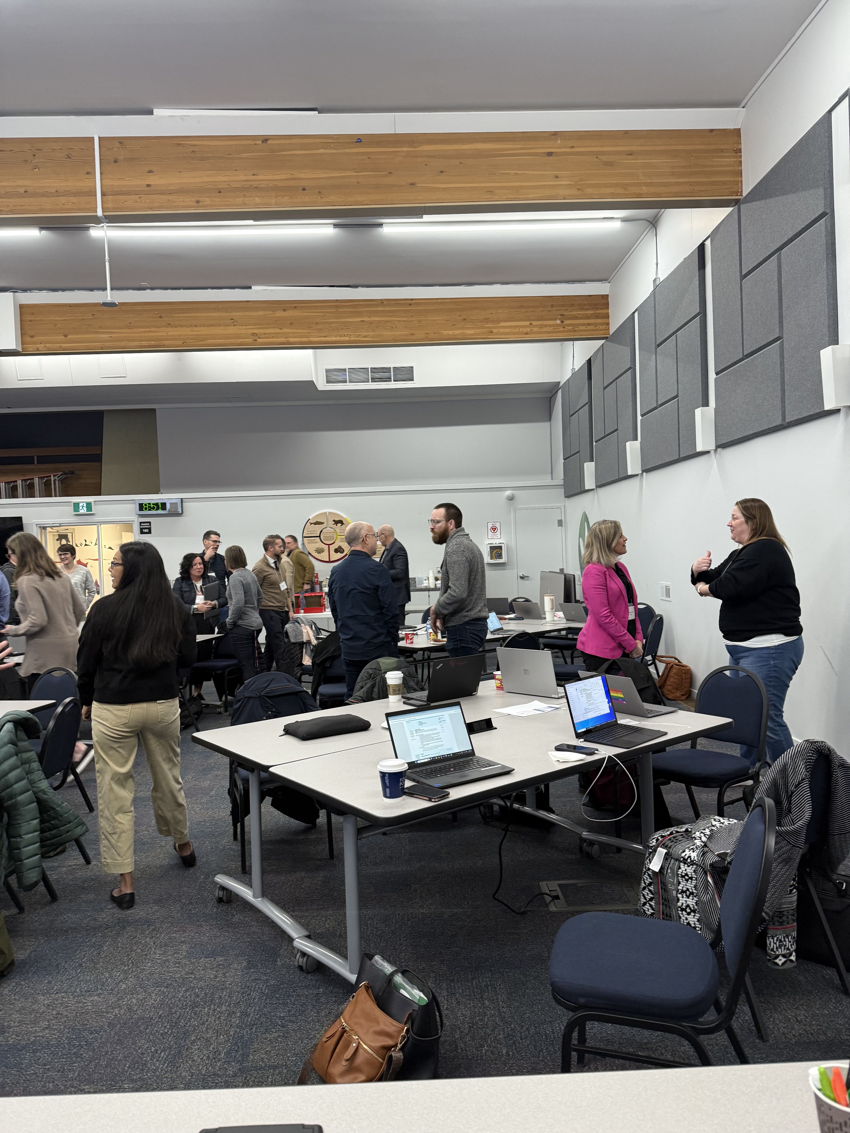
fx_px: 786
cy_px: 566
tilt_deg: -1.1
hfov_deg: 56.8
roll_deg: +1.7
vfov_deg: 71.6
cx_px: 425
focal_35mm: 24
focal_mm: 6.76
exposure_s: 1/69
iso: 200
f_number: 1.78
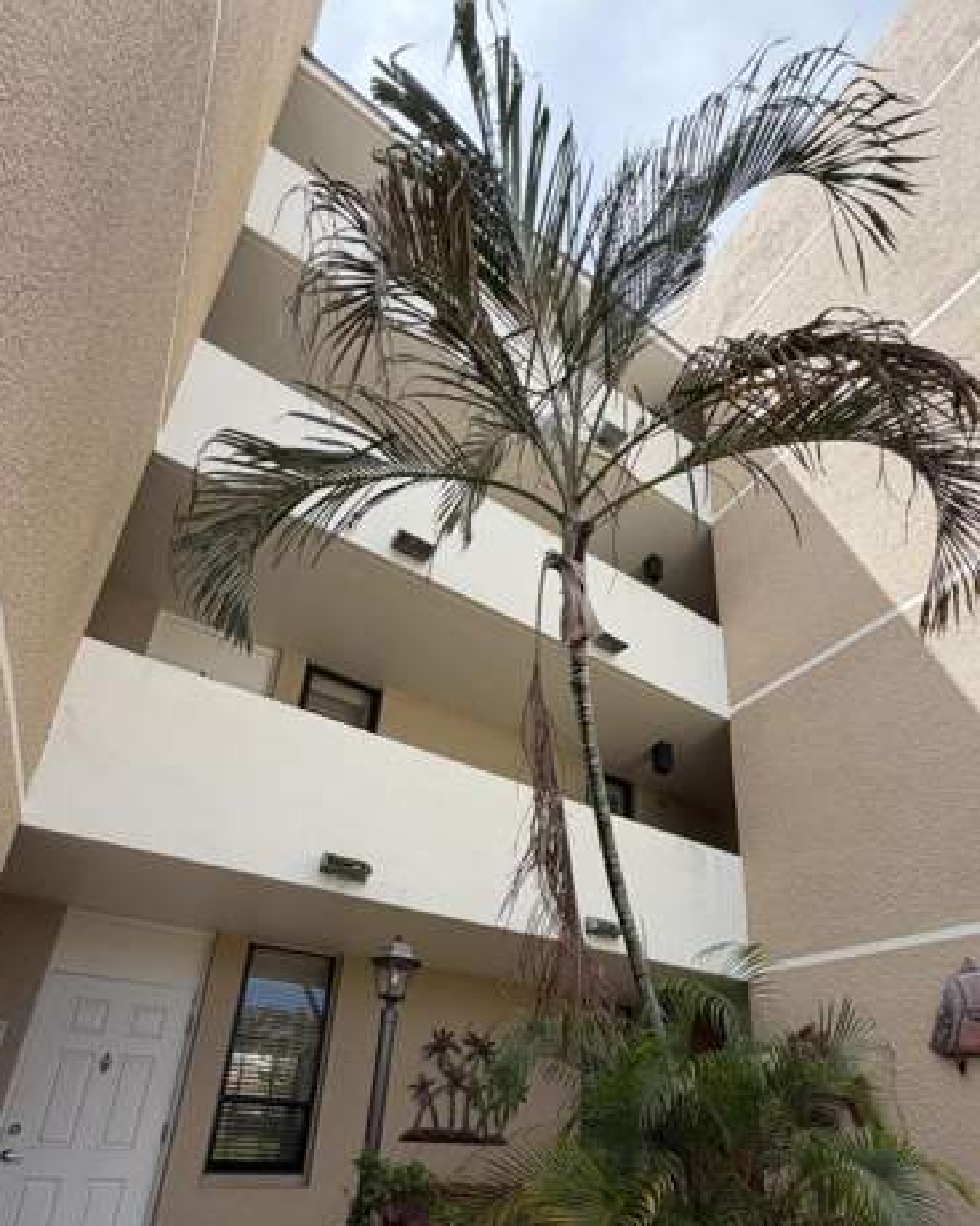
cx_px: 514
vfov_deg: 79.6
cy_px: 850
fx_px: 689
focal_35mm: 19
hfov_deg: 70.8
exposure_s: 1/726
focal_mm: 2.22
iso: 40
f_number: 2.2
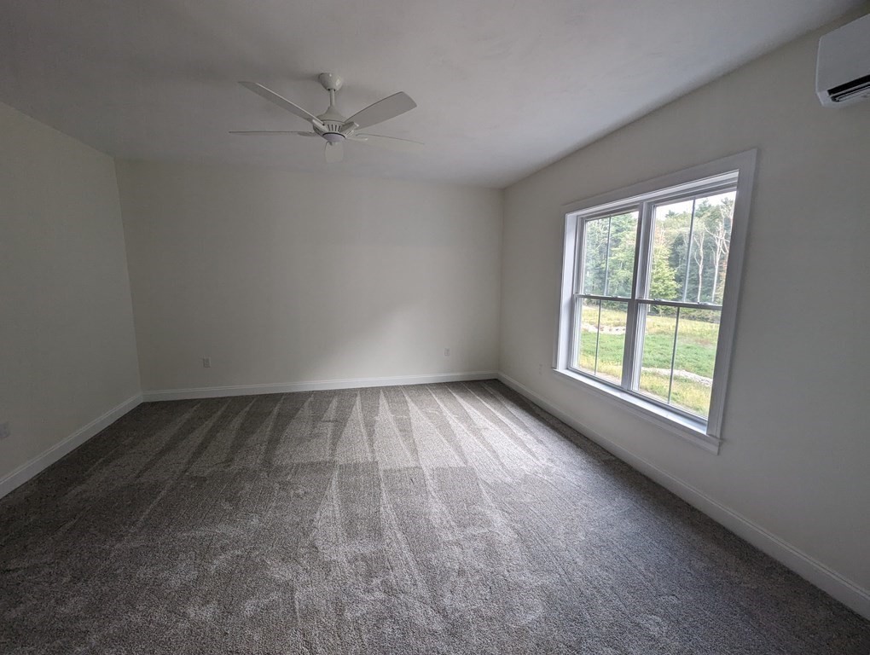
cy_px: 328
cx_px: 435
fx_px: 327
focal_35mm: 13
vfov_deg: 90.1
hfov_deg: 106.1
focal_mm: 1.95
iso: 43
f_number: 2.2
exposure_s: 1/58.4
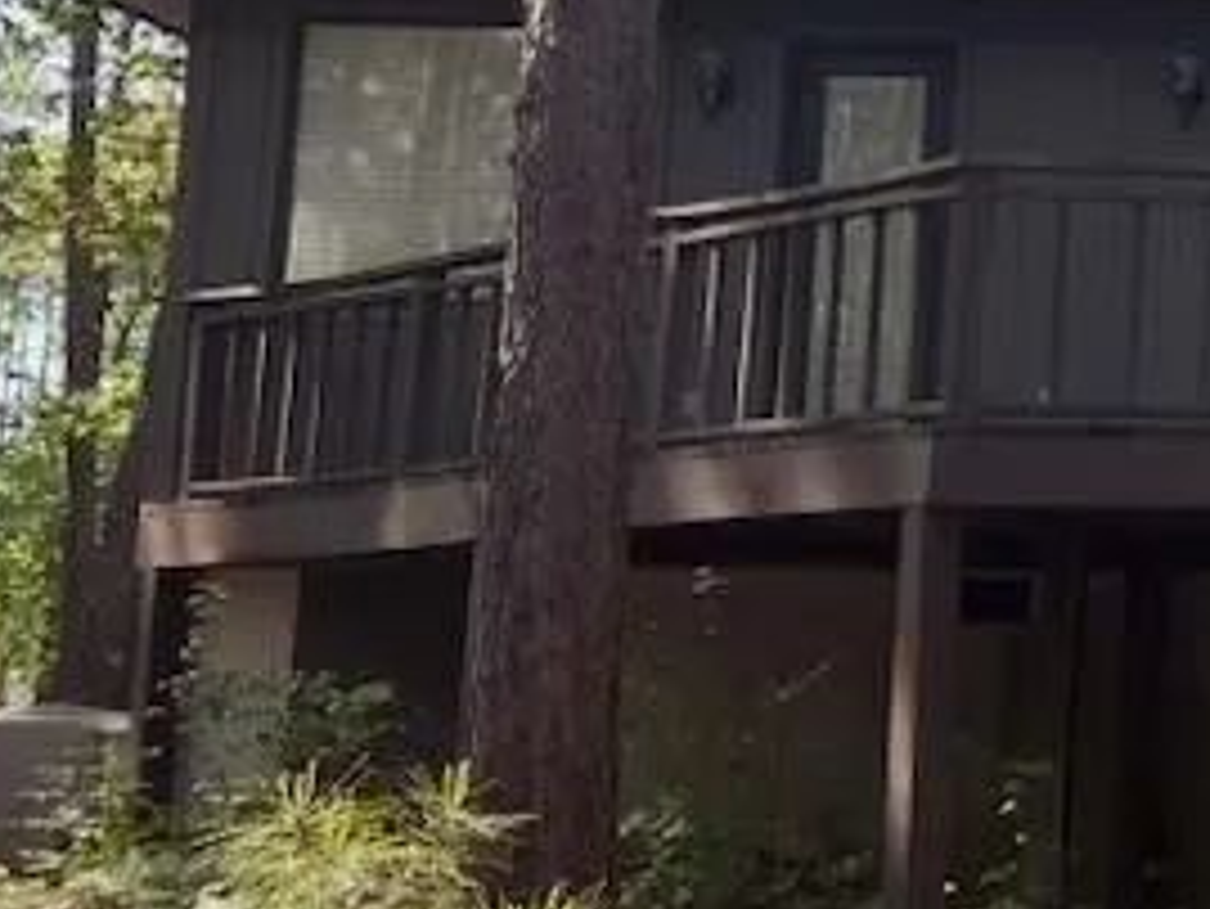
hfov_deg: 16.3
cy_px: 202
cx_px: 2240
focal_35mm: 99
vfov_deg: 14.9
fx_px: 3462
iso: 50
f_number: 1.5
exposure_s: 1/617
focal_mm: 5.7
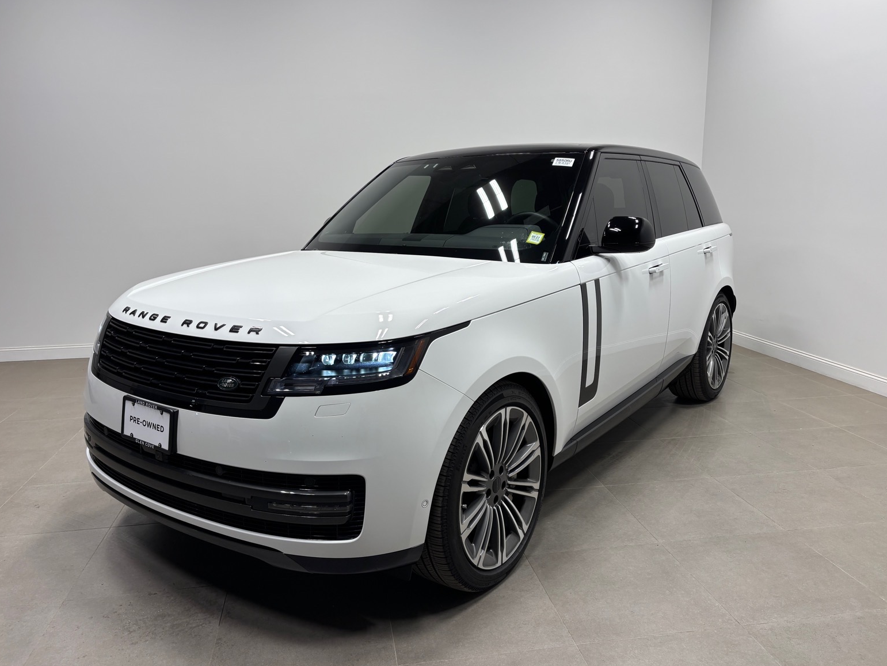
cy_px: 331
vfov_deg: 51.4
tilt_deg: -12.0
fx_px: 692
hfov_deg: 65.3
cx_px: 434
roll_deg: +0.9
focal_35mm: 27
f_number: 1.6
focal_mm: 5.96
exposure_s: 1/353
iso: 50
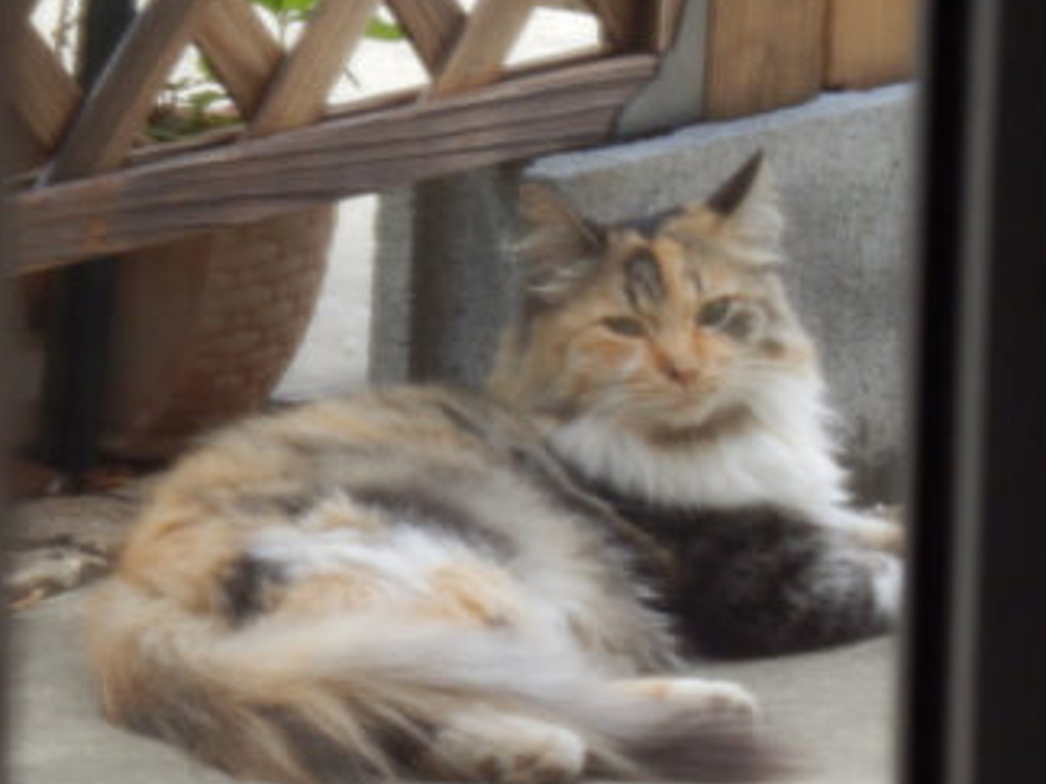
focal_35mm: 450
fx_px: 13598
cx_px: 520
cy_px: 413
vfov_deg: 3.3
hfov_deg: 4.4
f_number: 6.8
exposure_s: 1/200
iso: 500
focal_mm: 65.2
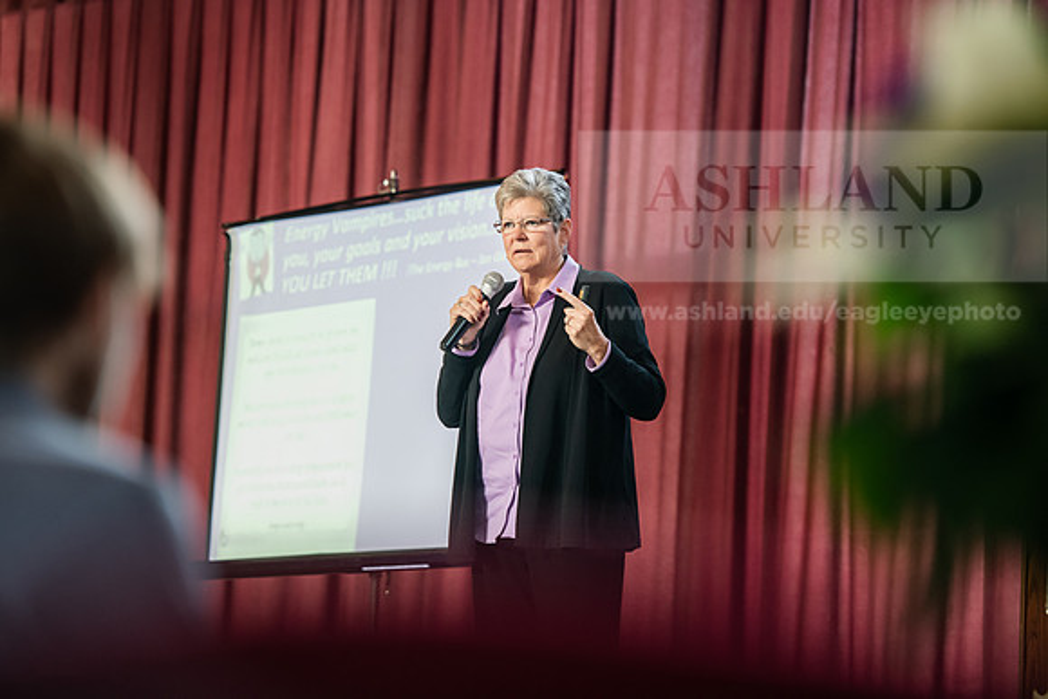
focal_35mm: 135
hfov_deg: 15.2
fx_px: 3931
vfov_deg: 10.2
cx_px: 524
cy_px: 350
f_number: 3.2
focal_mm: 135
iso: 1600
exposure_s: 1/200
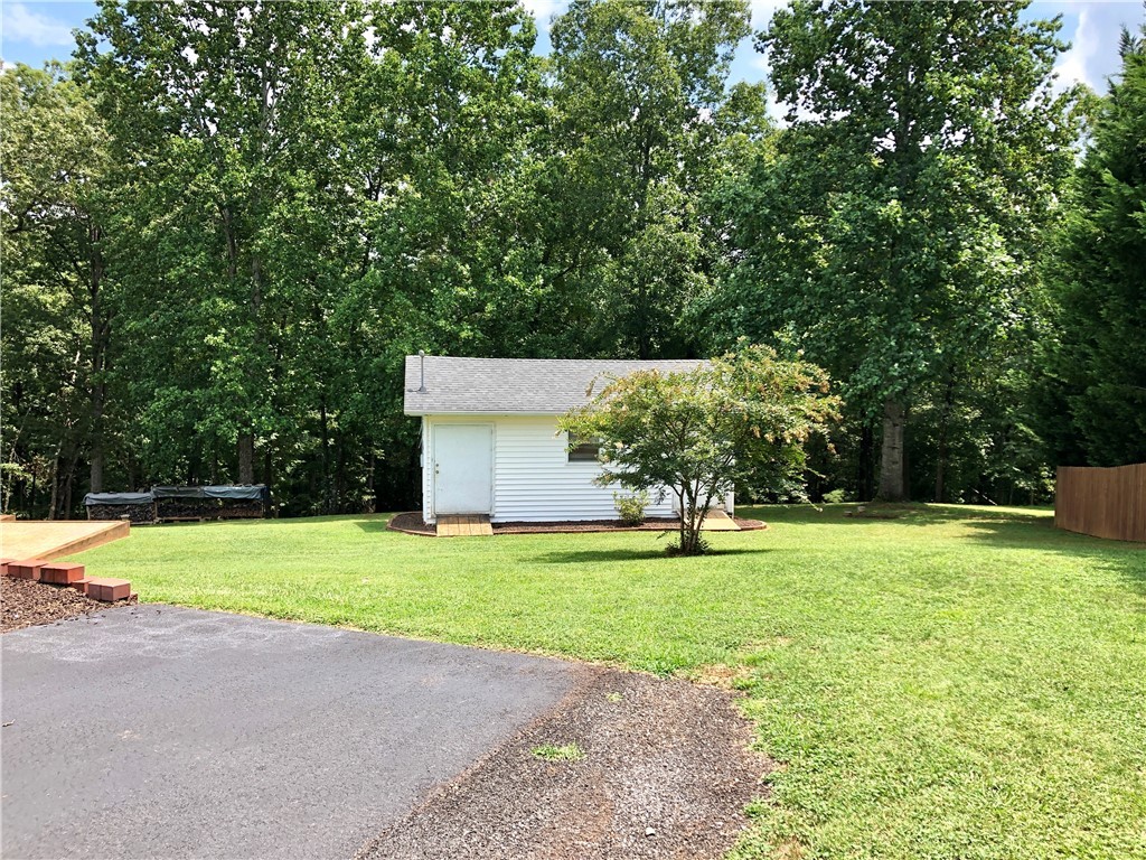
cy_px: 430
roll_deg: -1.1
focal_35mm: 28
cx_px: 573
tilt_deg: -0.9
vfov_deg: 49.7
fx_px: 927
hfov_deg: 63.4
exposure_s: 1/657
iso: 20
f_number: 1.8
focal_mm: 4
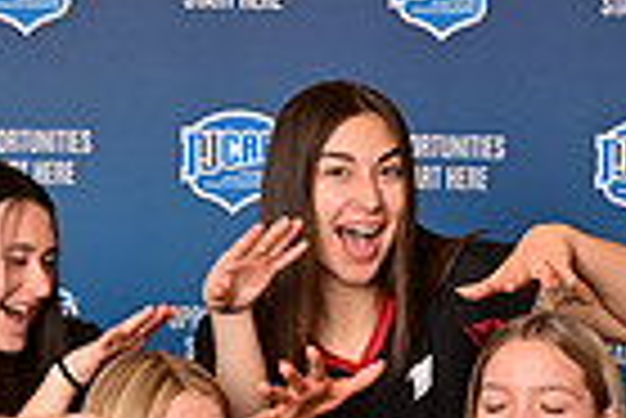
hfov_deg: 11.7
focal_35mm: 175
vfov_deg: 7.6
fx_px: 3046
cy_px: 787
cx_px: 396
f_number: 13
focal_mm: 42
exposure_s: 1/125
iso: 400
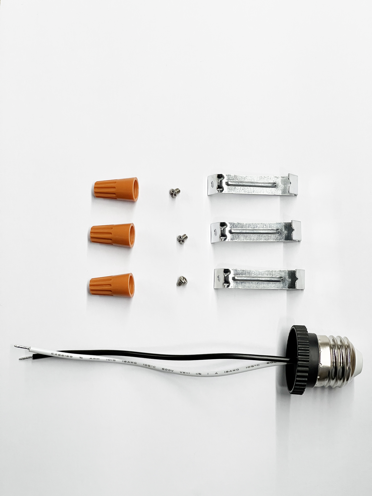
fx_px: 1103
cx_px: 186
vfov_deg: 25.3
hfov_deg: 19.1
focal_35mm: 77
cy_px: 248
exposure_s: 1/100
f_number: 2.8
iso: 250
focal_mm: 9
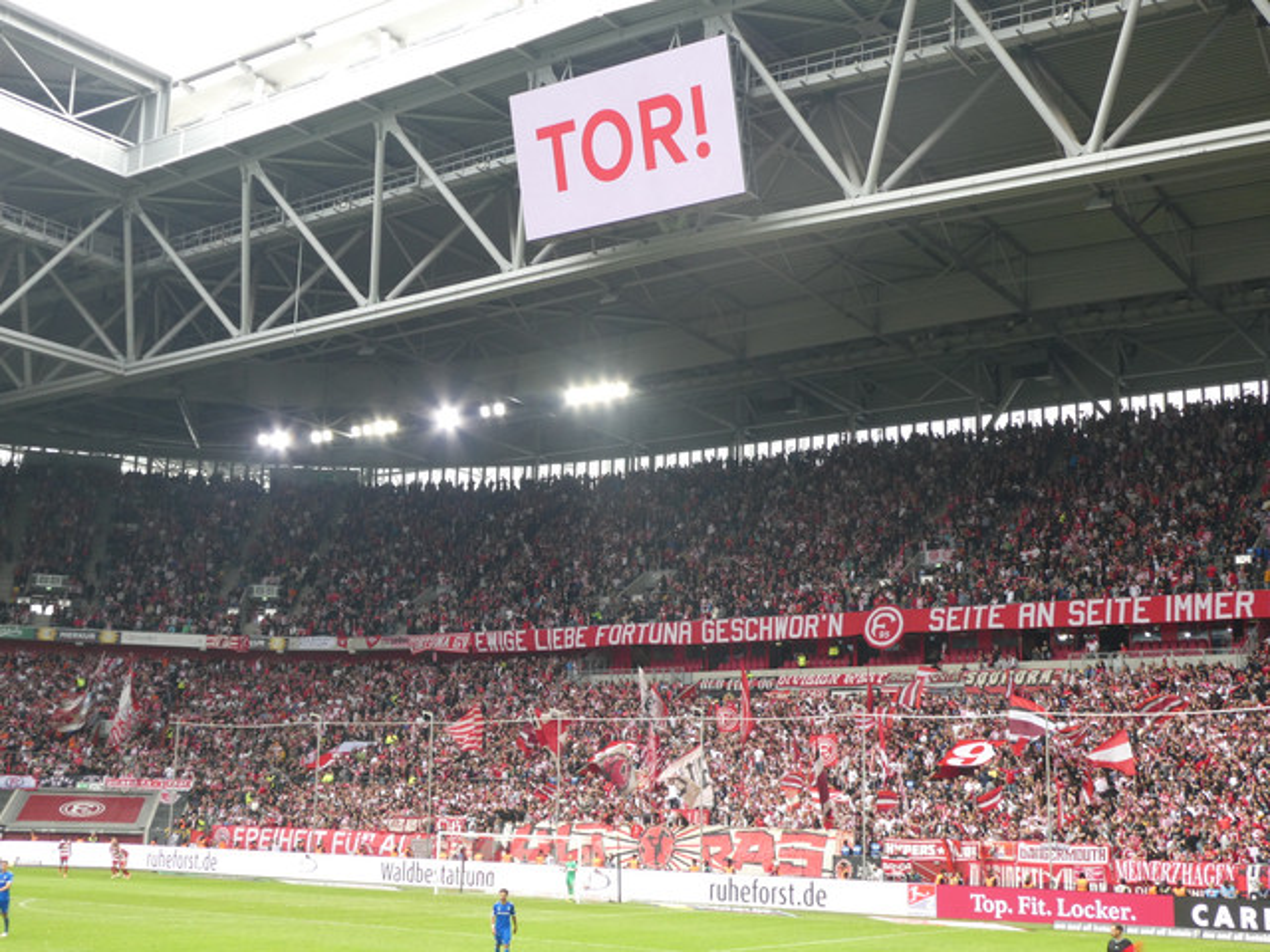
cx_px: 635
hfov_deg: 42.9
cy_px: 476
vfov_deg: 32.9
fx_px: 1614
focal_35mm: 44
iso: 160
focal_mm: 7.8
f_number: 3.9
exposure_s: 1/80
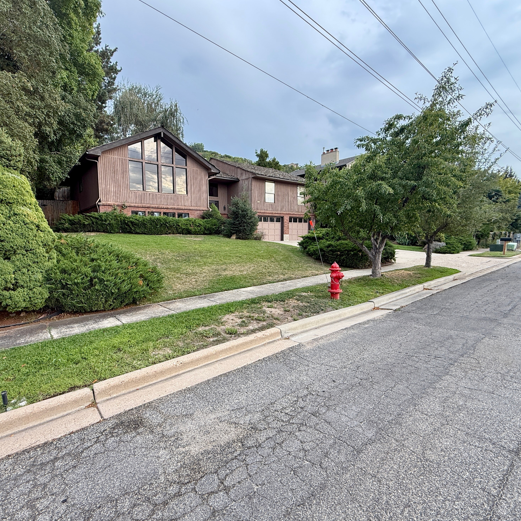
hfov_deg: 83.6
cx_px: 230
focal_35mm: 17
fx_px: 289
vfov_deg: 84.0
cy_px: 261
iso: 50
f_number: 2.2
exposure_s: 1/247
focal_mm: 2.22
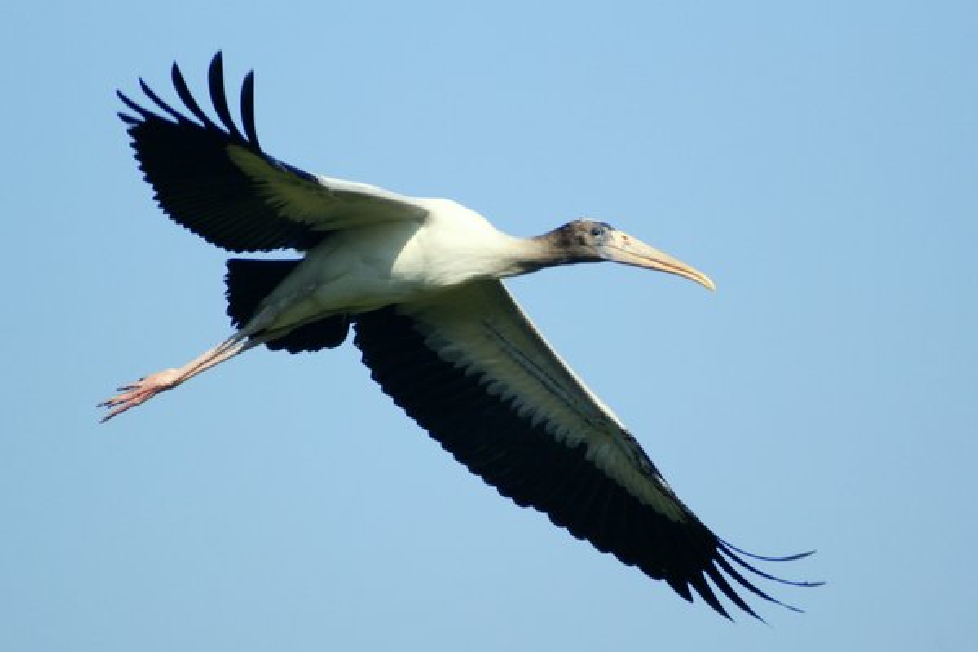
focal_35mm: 600
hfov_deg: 3.4
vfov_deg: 2.3
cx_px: 489
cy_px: 326
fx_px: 16299
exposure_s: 1/2500
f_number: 5.6
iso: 400
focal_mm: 400
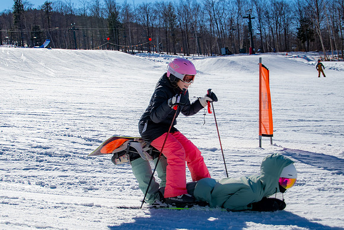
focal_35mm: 59
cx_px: 137
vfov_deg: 23.1
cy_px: 116
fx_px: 563
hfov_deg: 33.9
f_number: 4
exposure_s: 1/500
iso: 250
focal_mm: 33
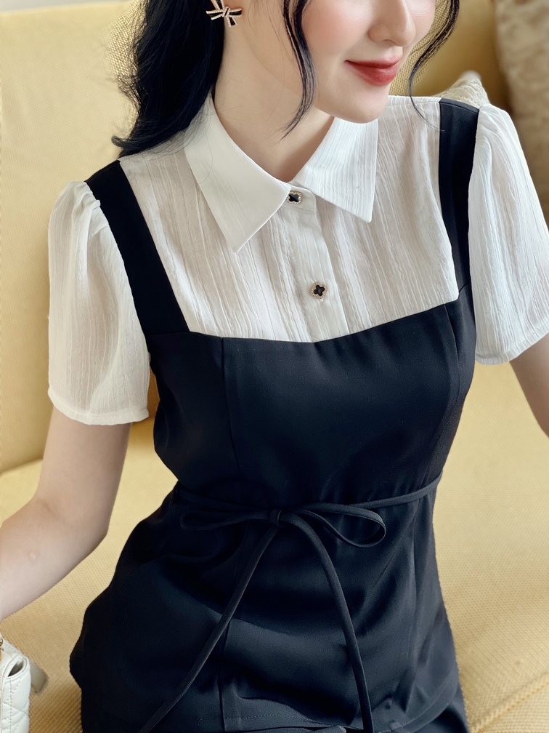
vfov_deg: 30.3
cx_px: 274
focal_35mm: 64
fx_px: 1353
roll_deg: +1.1
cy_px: 366
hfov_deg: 22.9
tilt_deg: -29.5
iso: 80
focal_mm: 7.5
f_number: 2.2
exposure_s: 1/100
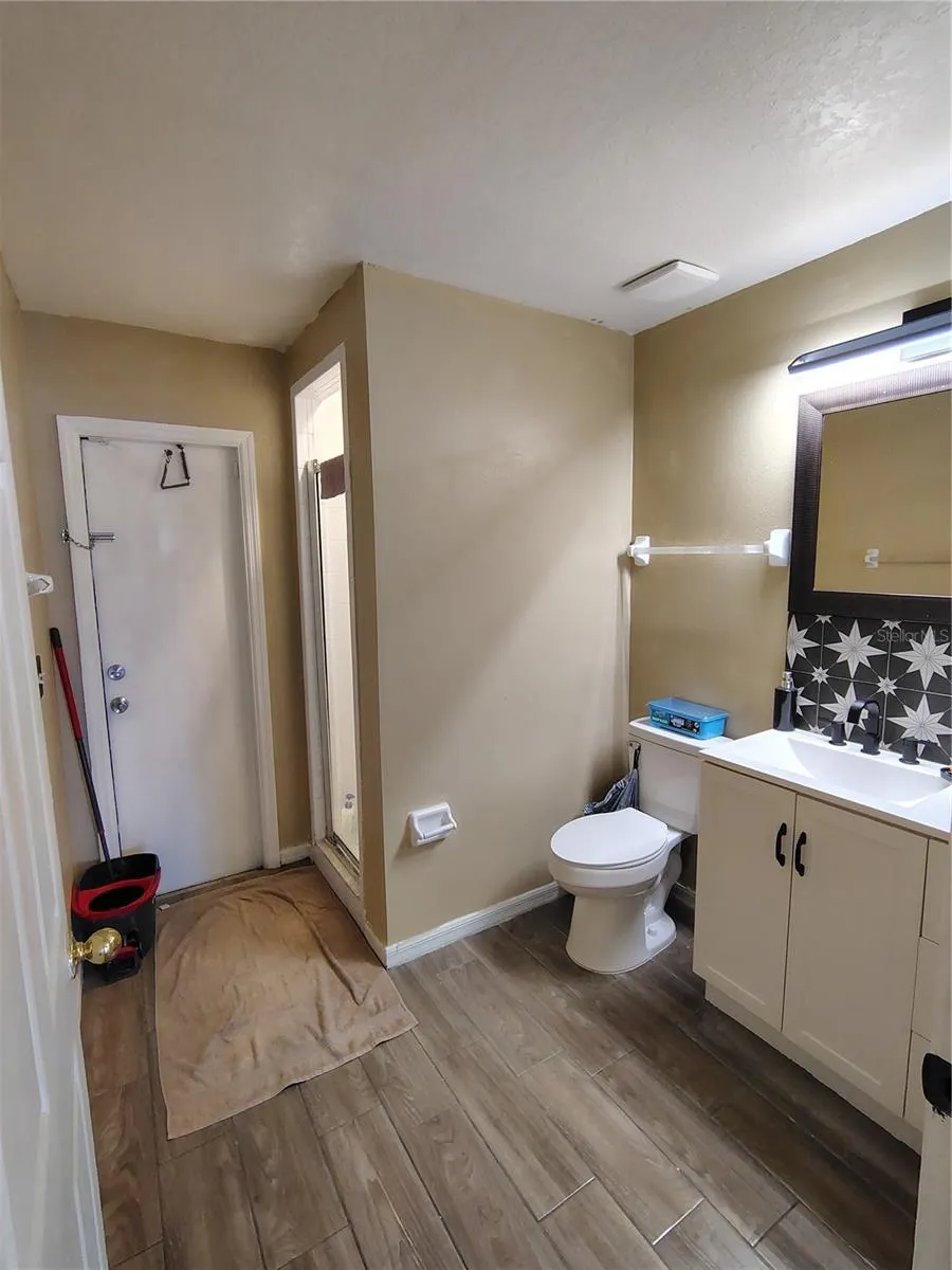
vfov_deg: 94.5
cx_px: 476
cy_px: 635
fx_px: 587
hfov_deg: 78.1
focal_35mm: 16
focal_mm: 2.13
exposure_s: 1/25
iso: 487
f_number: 2.2
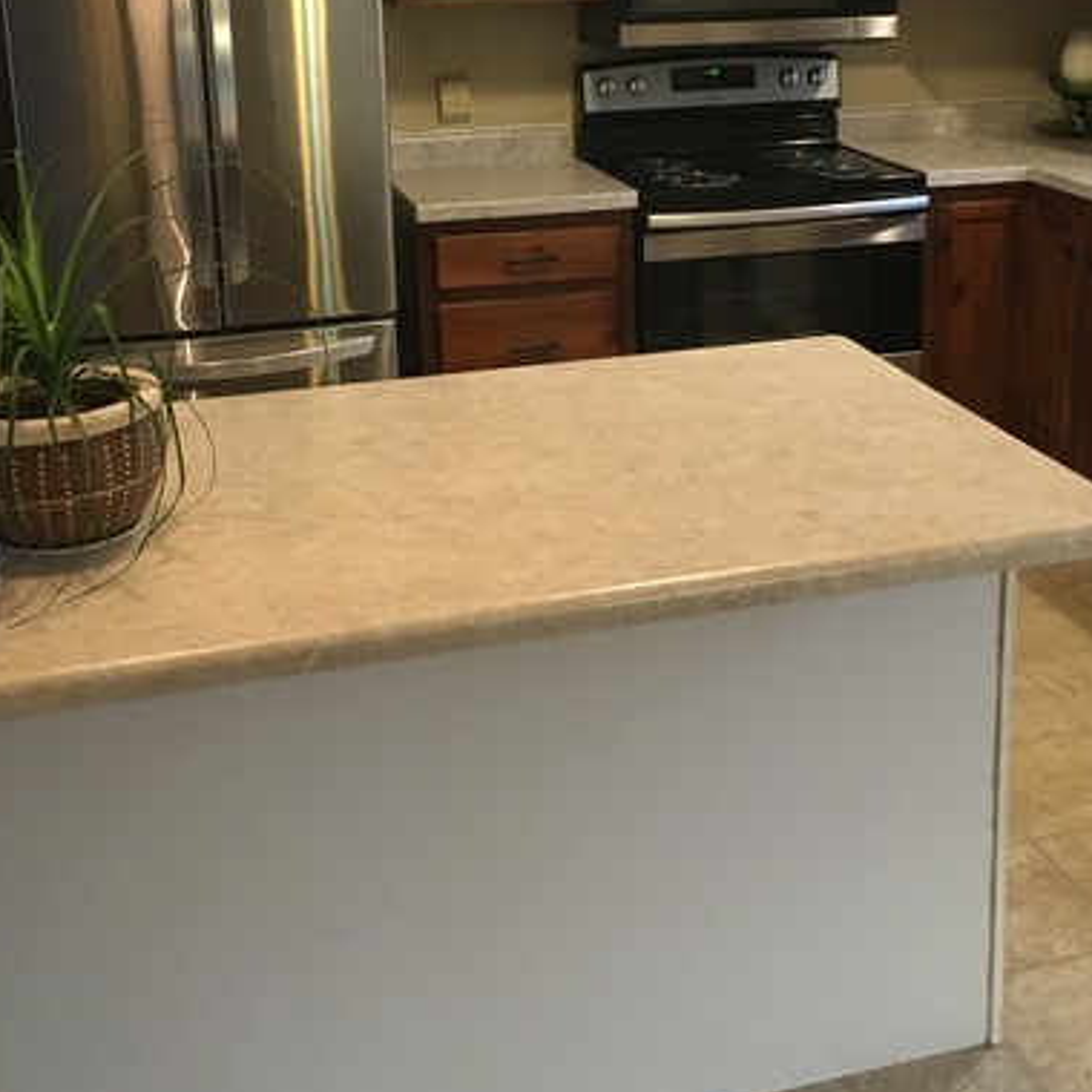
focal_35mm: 45
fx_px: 1606
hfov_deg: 37.4
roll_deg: +0.8
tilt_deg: -14.4
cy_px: 300
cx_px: 641
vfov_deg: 36.8
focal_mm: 4.15
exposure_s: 1/30
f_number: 2.2
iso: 200
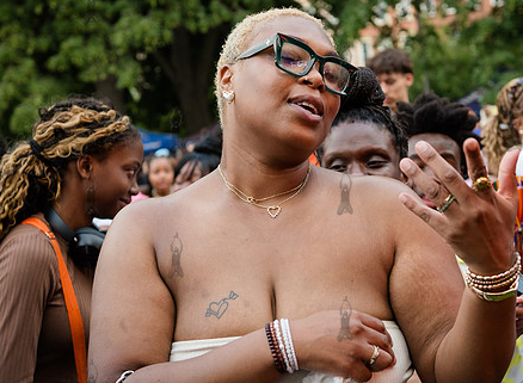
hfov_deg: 27.2
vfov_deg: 20.1
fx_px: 1079
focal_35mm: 72
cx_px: 286
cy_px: 175
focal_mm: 48
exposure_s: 1/500
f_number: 3.5
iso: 1000
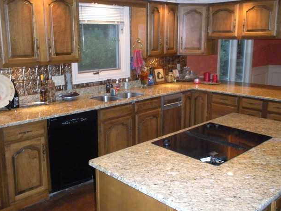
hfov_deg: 49.0
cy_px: 104
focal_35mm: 38
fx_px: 309
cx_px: 143
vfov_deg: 37.7
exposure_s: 1/60
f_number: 3.5
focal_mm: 6.3
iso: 800
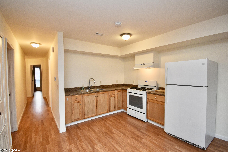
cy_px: 77
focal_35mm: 16
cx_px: 115
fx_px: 101
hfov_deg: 96.7
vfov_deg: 73.7
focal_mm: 10
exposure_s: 1/125
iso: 800
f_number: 4.5
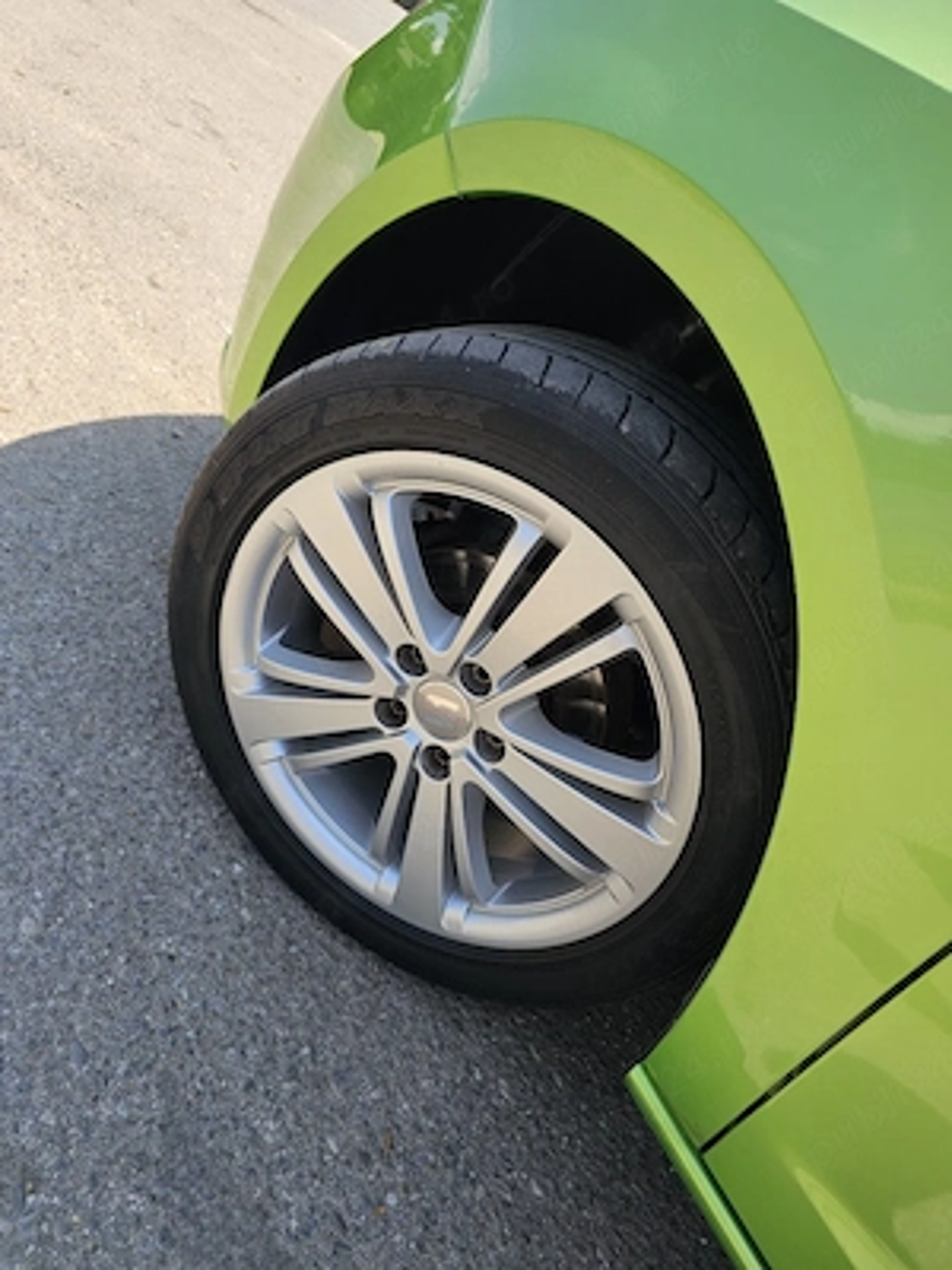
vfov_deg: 73.9
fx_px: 843
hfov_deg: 58.9
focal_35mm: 23
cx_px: 476
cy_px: 635
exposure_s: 1/357
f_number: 1.7
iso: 10
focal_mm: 6.3
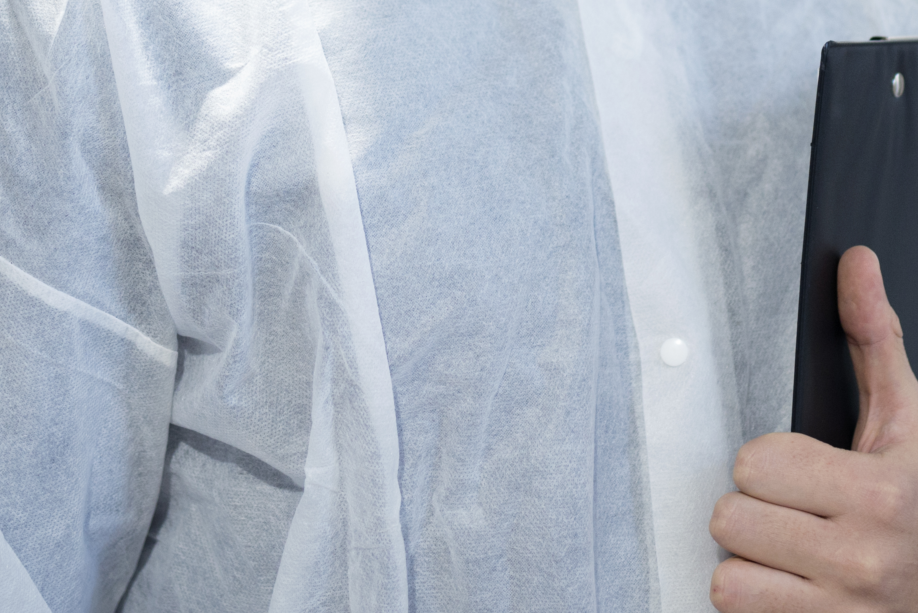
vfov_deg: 8.4
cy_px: -245
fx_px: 4106
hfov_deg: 12.8
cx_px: 544
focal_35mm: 161
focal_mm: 50
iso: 500
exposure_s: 1/200
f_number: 1.8
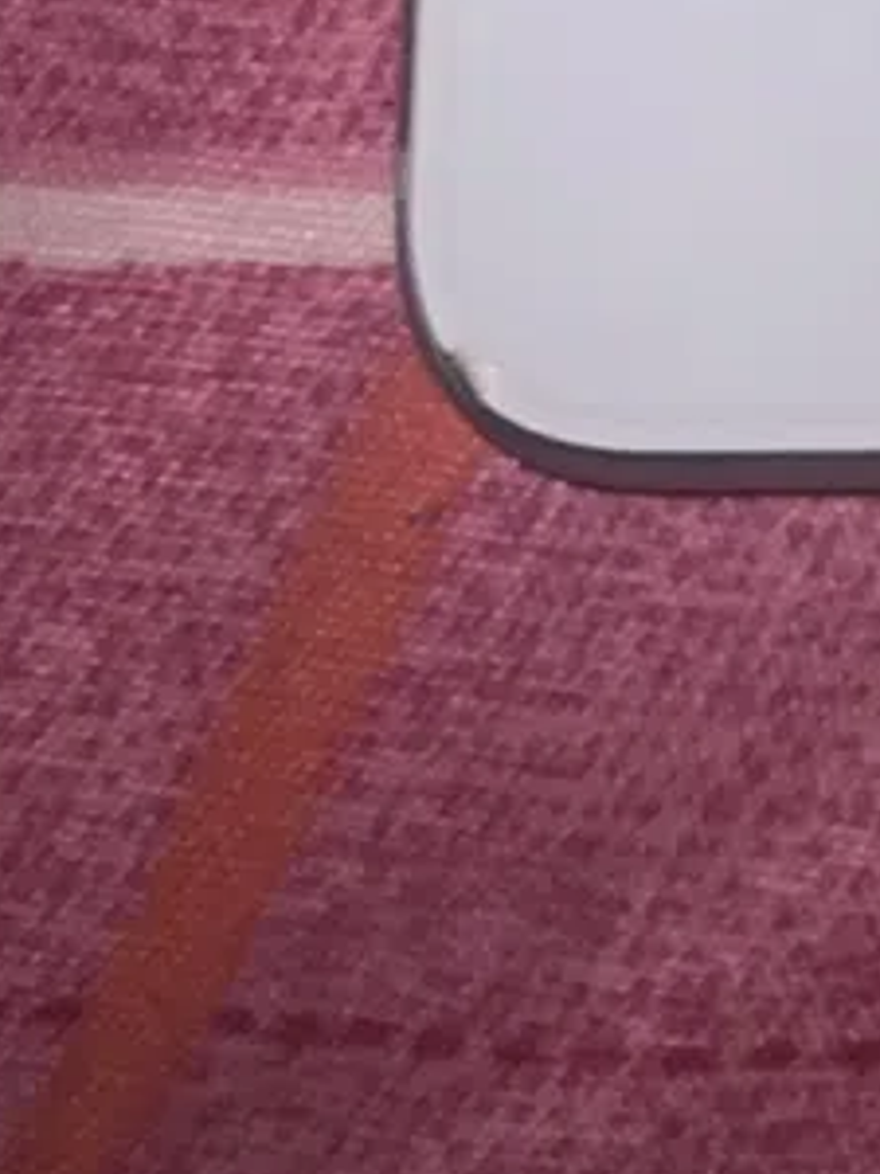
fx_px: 4474
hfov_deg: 10.4
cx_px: 1694
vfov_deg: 12.9
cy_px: -1199
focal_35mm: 132
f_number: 1.8
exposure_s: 1/161
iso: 16
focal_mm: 3
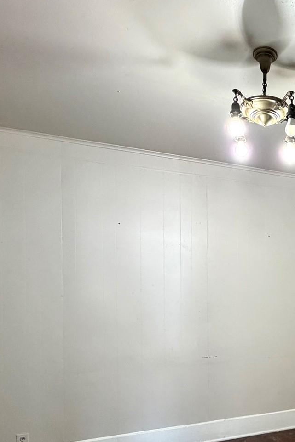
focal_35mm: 31
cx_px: 306
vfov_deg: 58.3
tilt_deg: +0.3
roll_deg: +1.1
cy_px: 311
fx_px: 381
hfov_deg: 37.1
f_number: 2.2
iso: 400
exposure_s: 1/60
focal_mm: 2.22
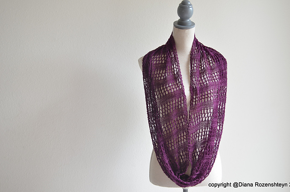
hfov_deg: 38.3
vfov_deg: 25.9
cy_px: 90
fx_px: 418
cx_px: 151
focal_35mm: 52
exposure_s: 1/15
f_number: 6.3
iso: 100
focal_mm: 32
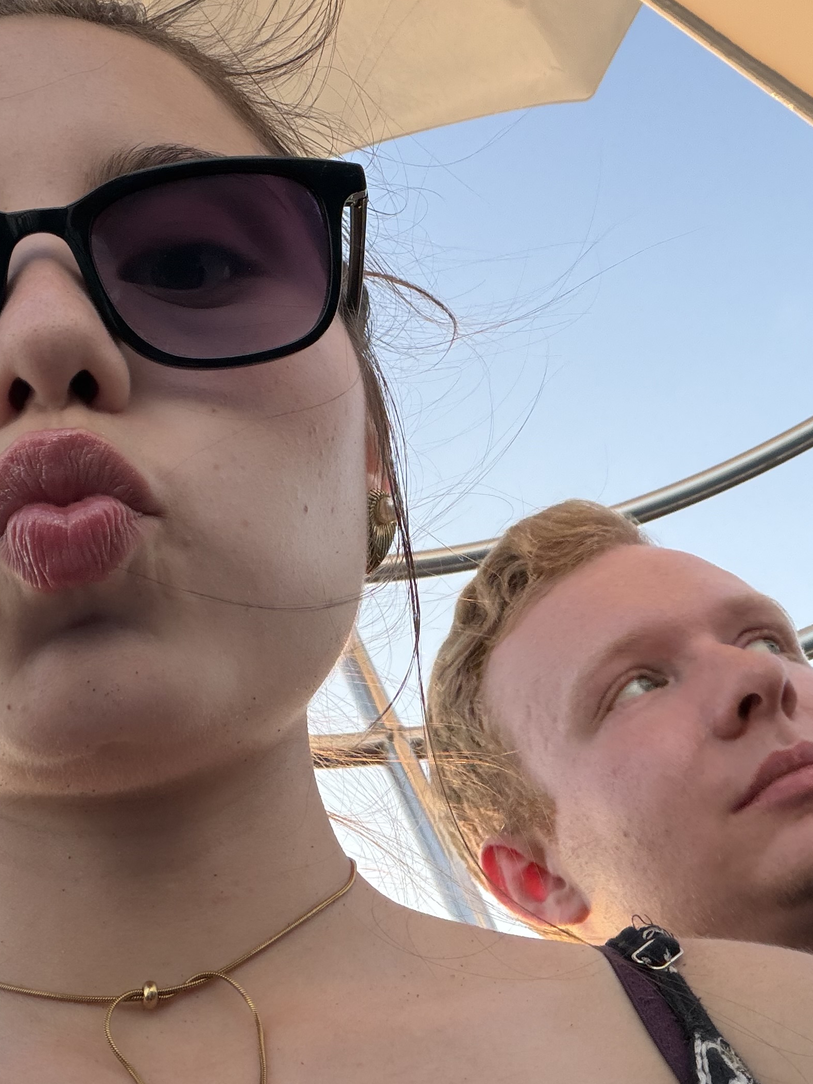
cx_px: 367
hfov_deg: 32.9
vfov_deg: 42.8
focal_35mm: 44
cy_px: 440
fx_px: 1378
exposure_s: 1/139
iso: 80
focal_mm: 2.71
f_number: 1.9
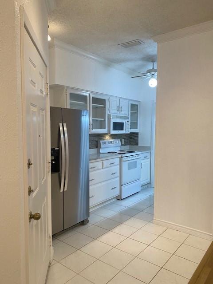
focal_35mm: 26
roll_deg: +0.2
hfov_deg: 53.1
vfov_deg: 67.3
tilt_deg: -4.9
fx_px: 213
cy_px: 142
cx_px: 106
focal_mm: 4.25
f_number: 1.8
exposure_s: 1/60
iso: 100
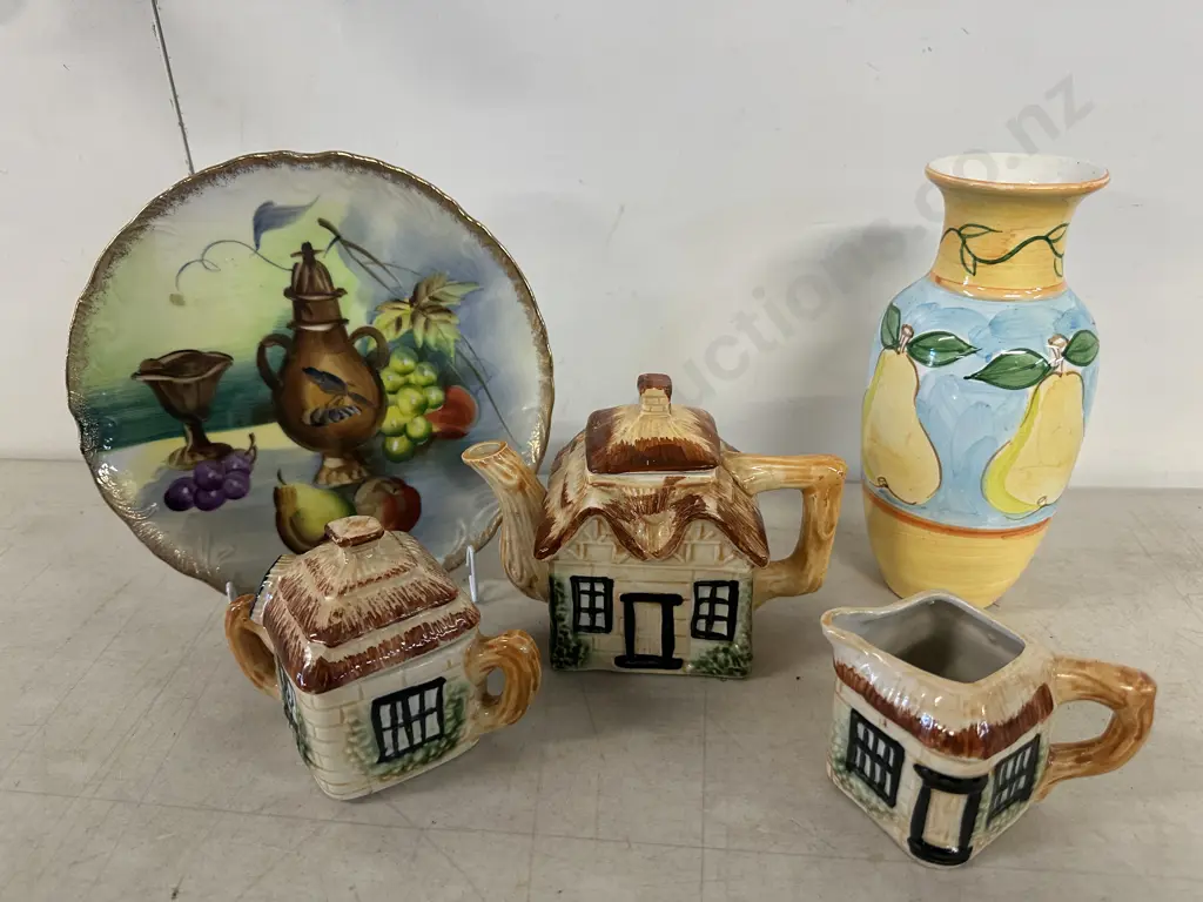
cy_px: 451
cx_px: 602
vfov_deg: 56.8
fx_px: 834
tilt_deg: -27.7
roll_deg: +1.8
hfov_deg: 71.6
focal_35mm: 24
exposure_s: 1/100
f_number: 1.78
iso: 250
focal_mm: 6.86
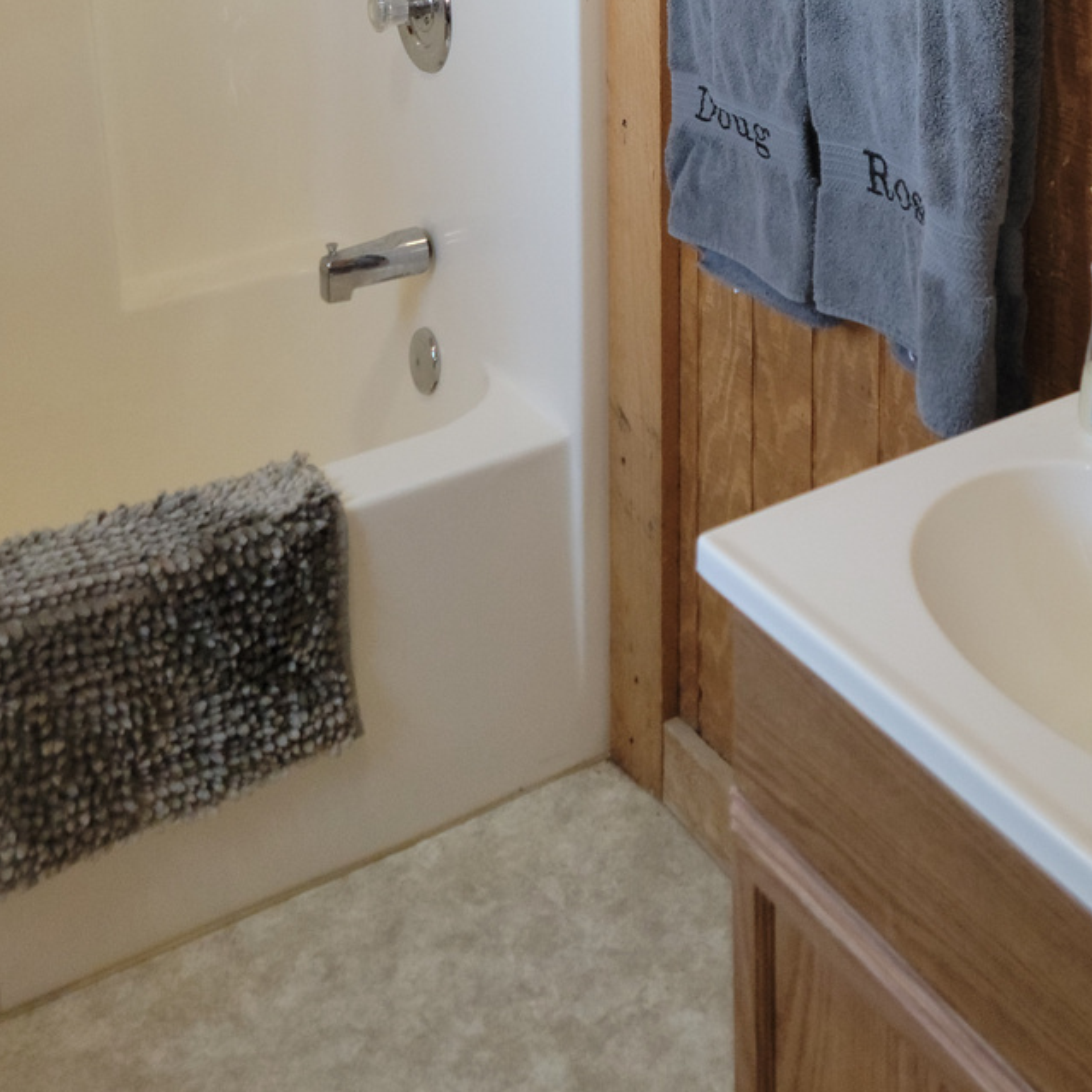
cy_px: -179
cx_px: 786
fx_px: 1820
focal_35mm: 51
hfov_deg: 32.9
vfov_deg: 29.3
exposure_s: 1/60
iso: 125
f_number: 1.8
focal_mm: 6.7
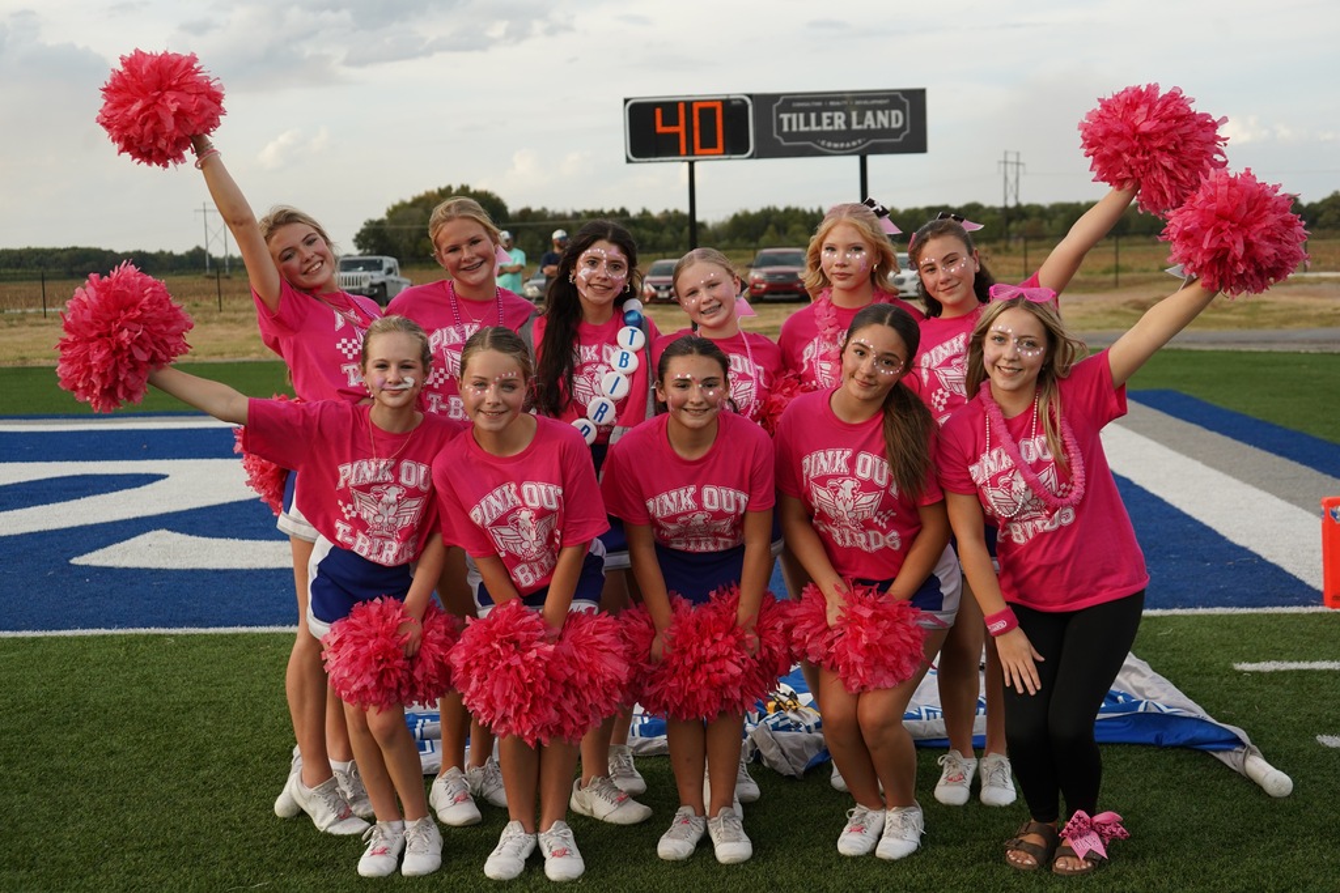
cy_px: 446
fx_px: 1638
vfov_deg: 30.5
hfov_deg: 44.5
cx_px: 670
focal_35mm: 44
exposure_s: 1/2000
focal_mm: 44
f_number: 4.5
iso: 800
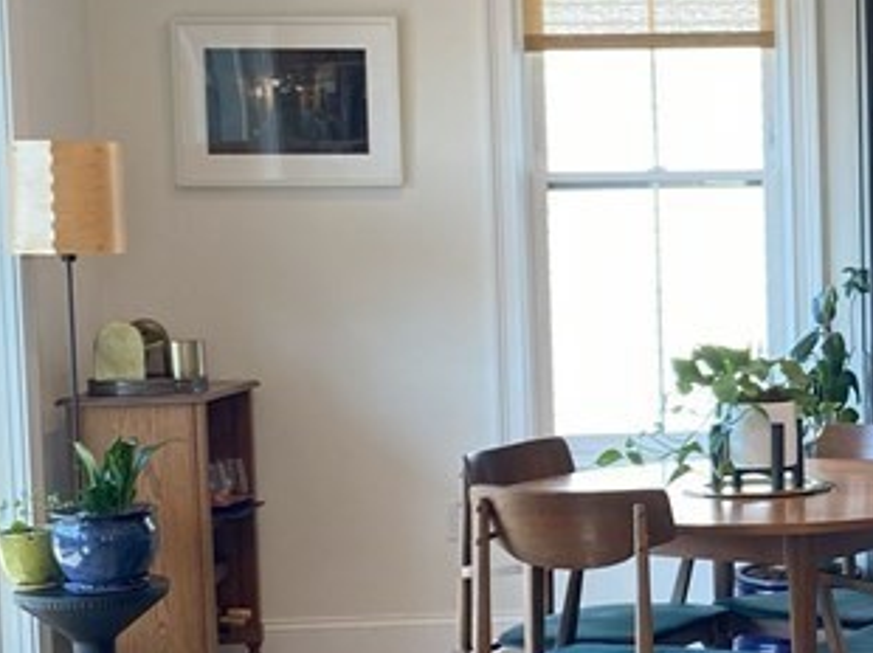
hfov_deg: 22.0
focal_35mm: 86
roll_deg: +0.7
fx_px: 2167
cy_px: 391
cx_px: 850
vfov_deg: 17.1
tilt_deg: -4.2
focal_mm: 4.25
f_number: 1.8
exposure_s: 1/120
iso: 80
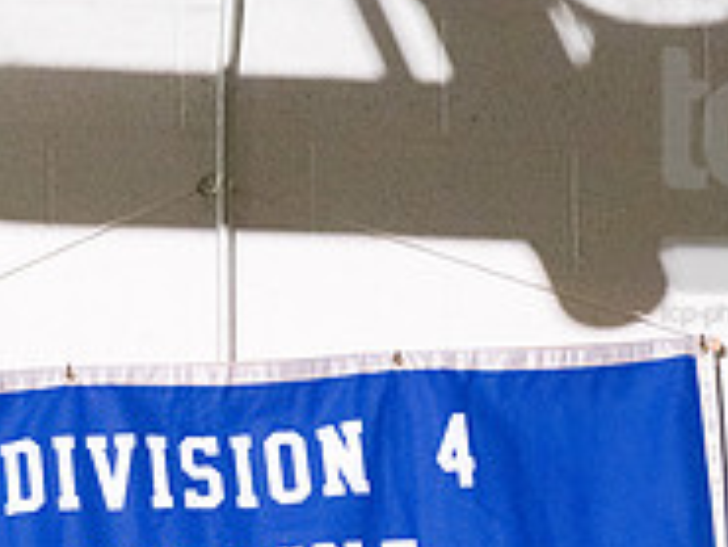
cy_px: 730
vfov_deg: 3.0
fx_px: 10459
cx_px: 224
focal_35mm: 497
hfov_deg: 4.0
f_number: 5
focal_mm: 165
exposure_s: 1/320
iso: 8000
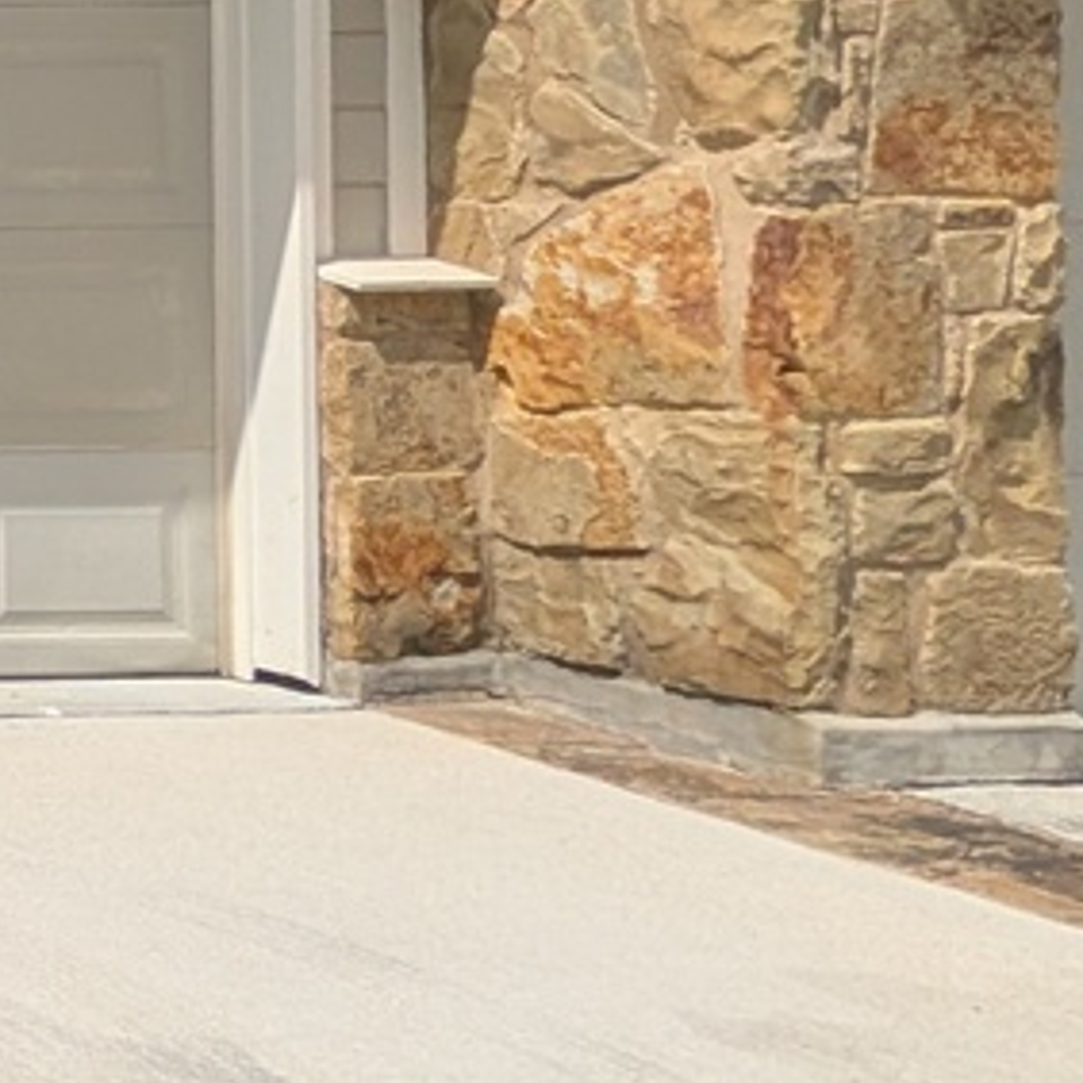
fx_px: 1911
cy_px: 207
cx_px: -1624
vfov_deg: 30.8
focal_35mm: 54
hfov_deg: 14.4
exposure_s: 1/4505
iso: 49
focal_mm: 2.02
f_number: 1.7
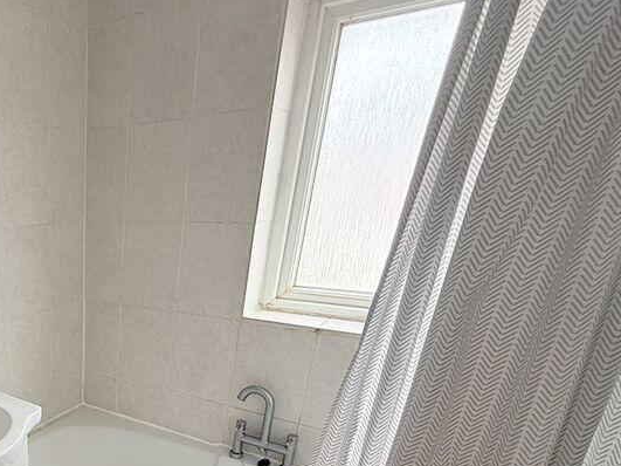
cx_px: 41
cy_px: 389
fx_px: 484
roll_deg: +1.2
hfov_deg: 55.0
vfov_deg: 47.8
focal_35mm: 27
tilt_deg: -22.2
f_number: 2.2
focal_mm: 2.22
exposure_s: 1/99
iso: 100
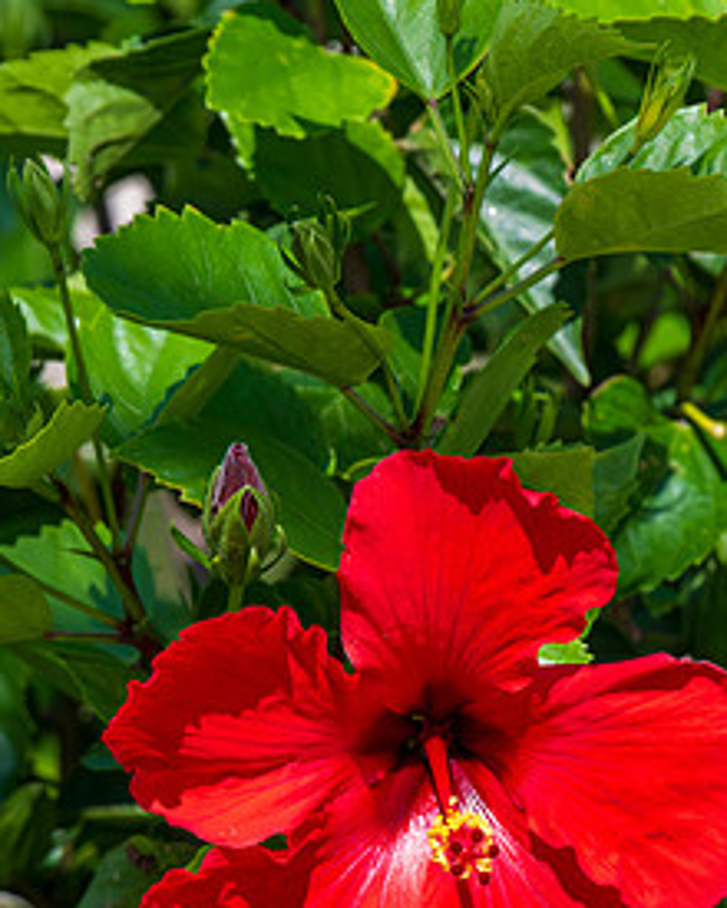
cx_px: 256
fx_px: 34695
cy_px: 703
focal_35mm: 1290
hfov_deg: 1.2
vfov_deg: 1.5
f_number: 10
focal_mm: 560
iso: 2200
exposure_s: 1/2000
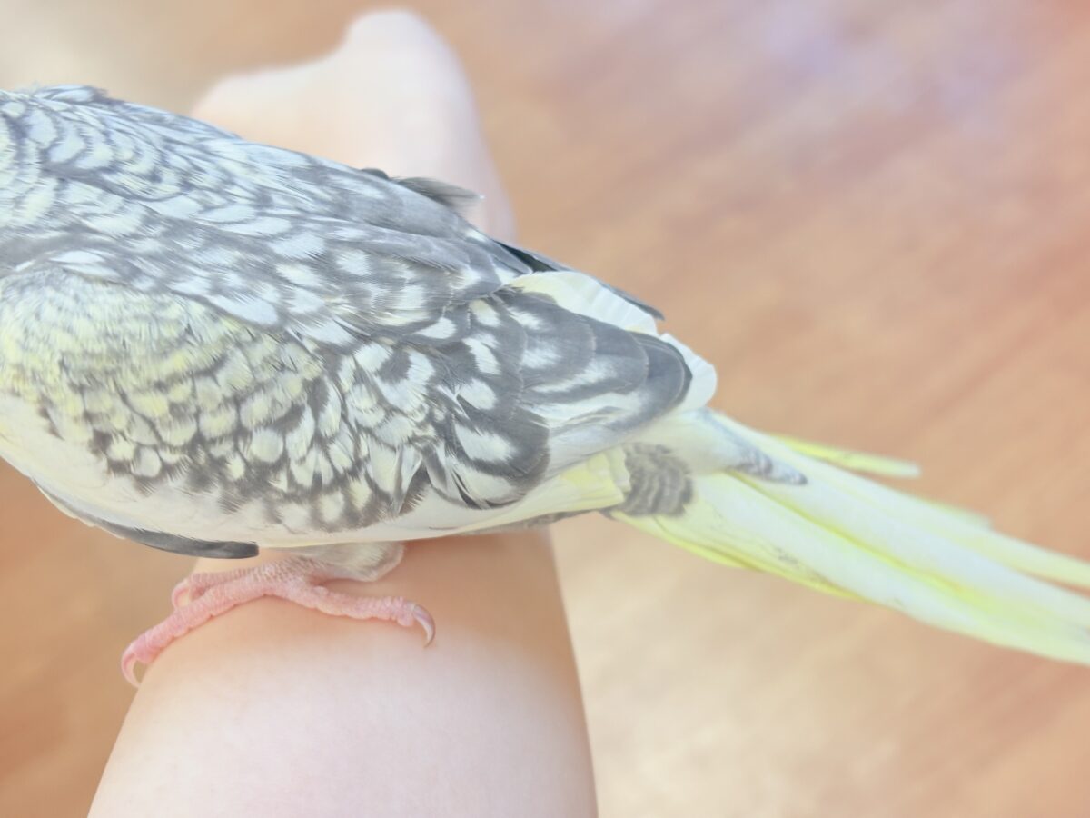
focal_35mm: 52
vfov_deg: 28.0
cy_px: 409
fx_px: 1637
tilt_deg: -39.6
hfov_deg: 36.8
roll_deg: +26.3
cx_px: 545
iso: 50
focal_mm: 5.96
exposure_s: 1/100
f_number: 1.6
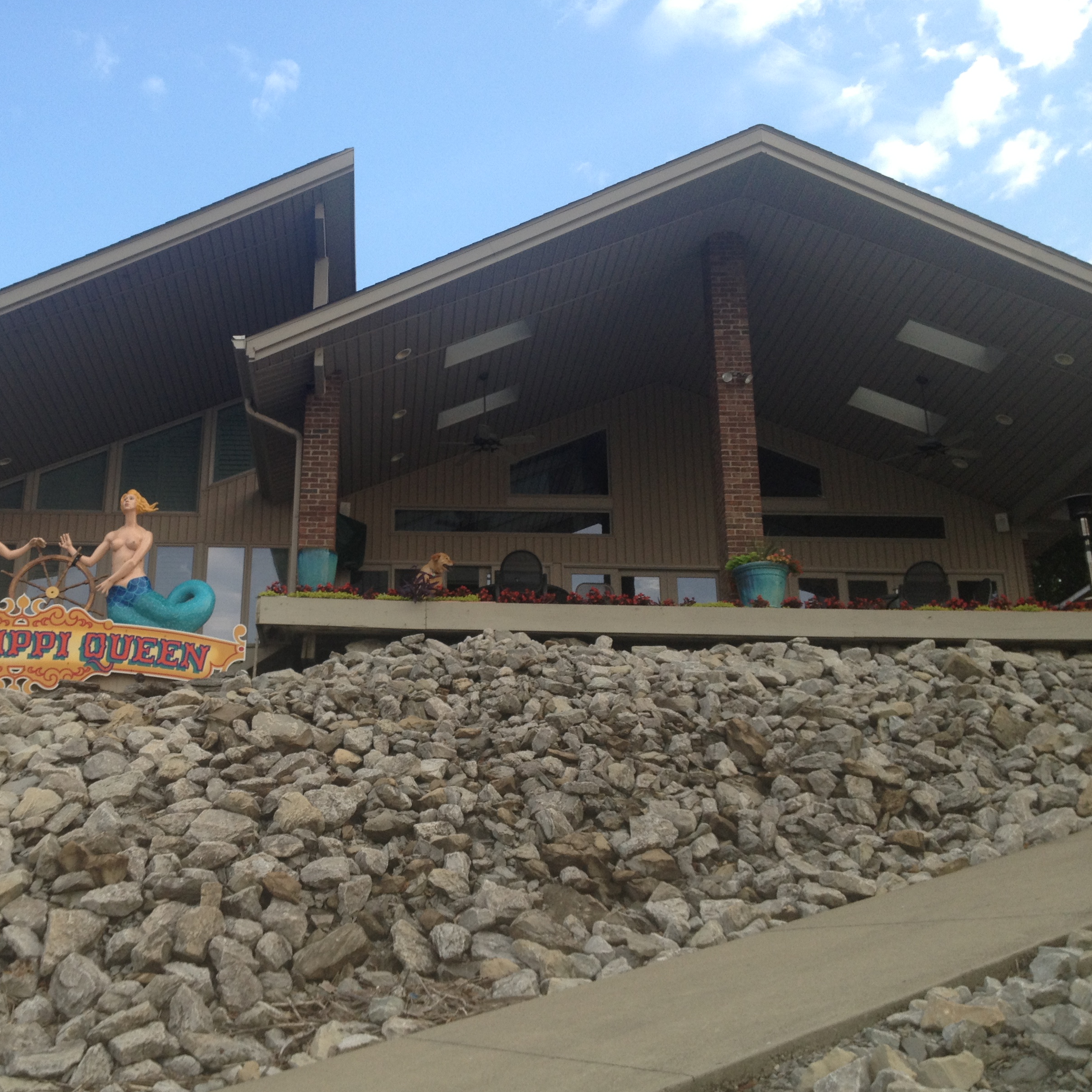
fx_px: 1499
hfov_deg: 39.5
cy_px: 550
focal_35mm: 42
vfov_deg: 40.0
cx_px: 354
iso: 50
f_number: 2.4
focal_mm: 4.28
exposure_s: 1/315
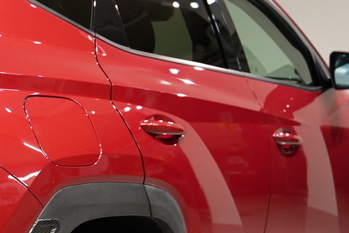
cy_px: 191
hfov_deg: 21.0
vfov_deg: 14.9
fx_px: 882
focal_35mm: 91
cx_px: -54
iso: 1600
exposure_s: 1/160
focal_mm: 24
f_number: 2.8
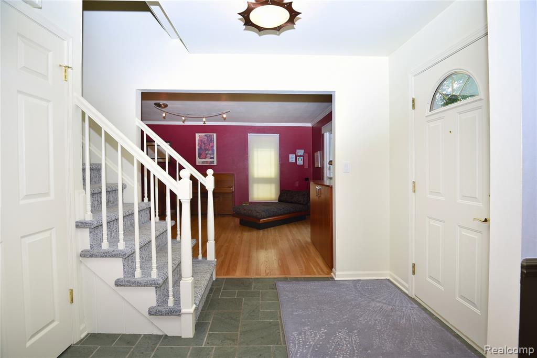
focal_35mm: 17
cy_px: 179
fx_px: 254
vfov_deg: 70.5
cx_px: 268
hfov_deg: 93.3
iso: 125
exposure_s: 1/60
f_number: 6.3
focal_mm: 17
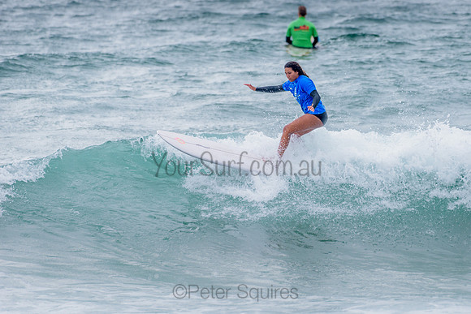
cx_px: 289
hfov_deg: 3.4
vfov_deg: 2.2
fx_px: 8022
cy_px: 128
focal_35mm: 613
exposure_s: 1/2000
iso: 500
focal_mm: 500
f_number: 5.6
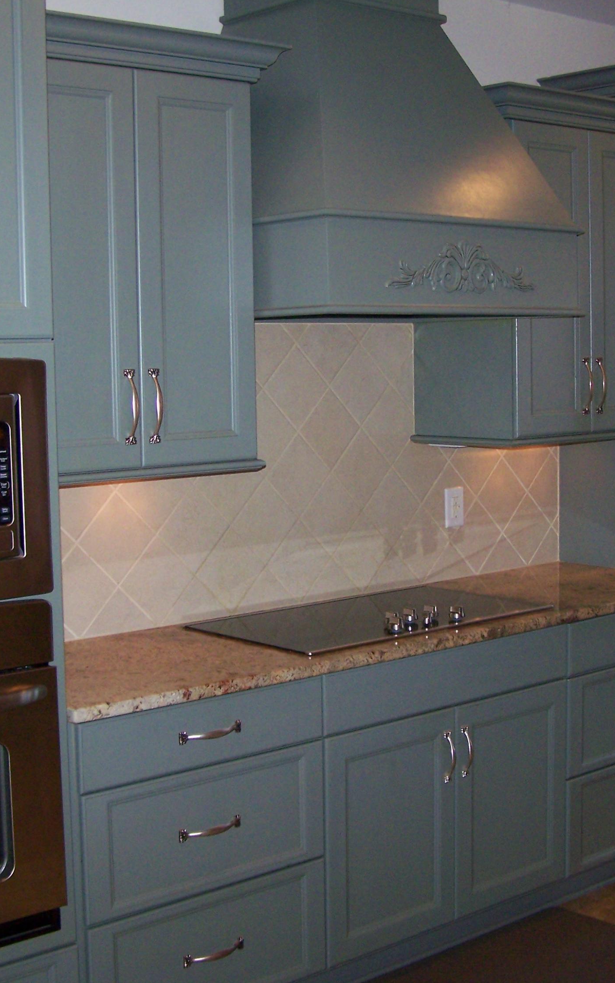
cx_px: 320
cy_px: 491
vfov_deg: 37.5
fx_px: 1448
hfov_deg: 24.0
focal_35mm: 54
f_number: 2.8
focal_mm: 6.3
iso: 160
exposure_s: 1/60
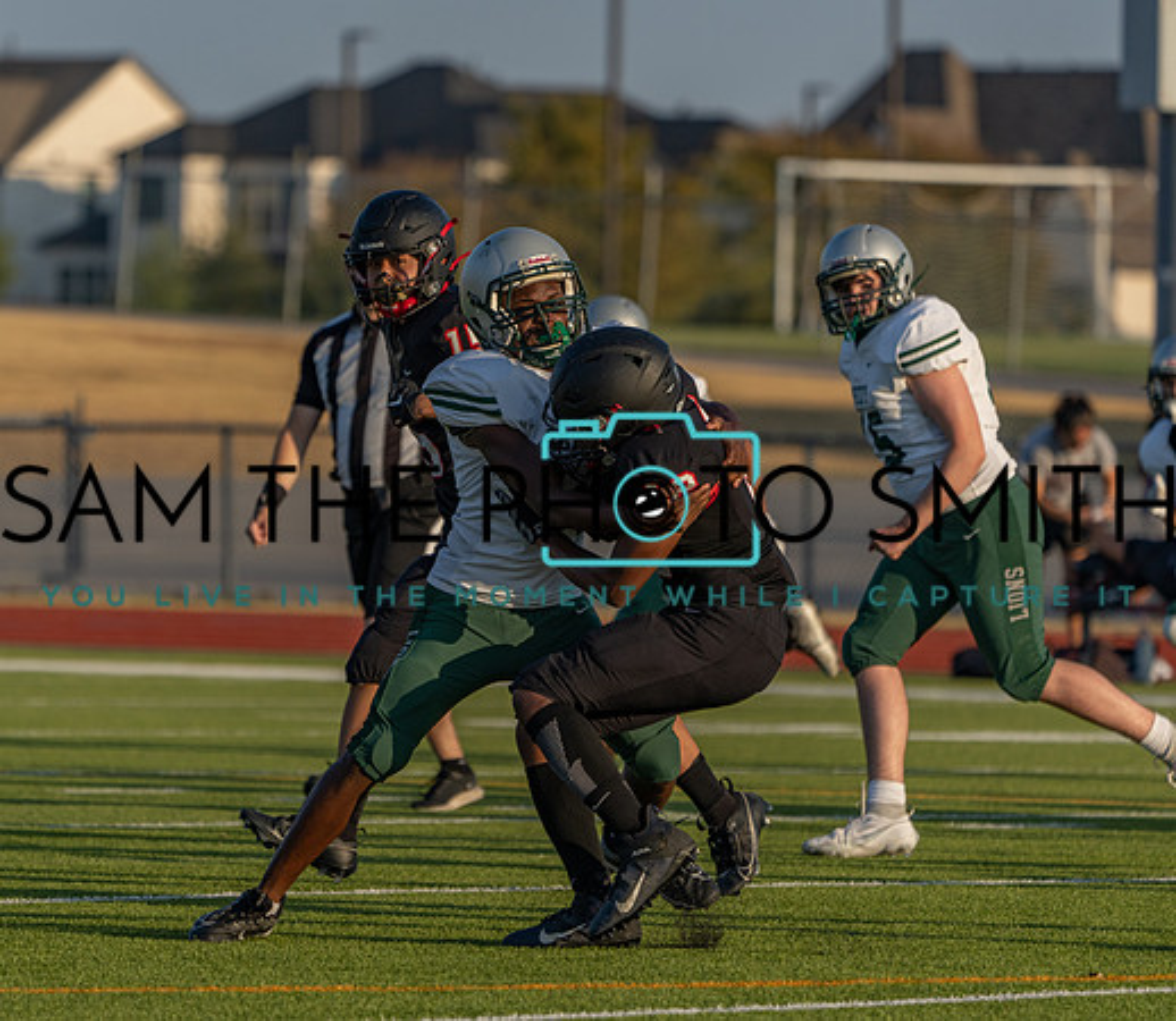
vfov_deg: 4.1
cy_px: 567
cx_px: 525
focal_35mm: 394
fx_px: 14185
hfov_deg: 4.7
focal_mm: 300
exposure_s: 1/1250
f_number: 5.6
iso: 200
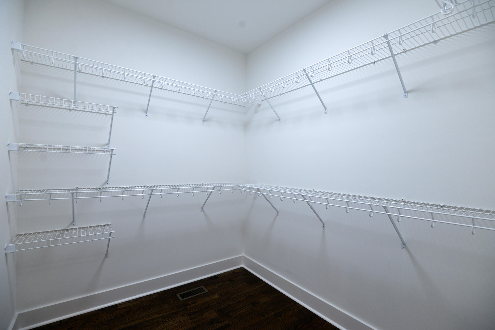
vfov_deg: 73.8
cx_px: 248
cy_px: 165
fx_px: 220
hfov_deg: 96.7
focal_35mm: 16
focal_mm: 16
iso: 400
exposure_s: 1/100
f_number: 5
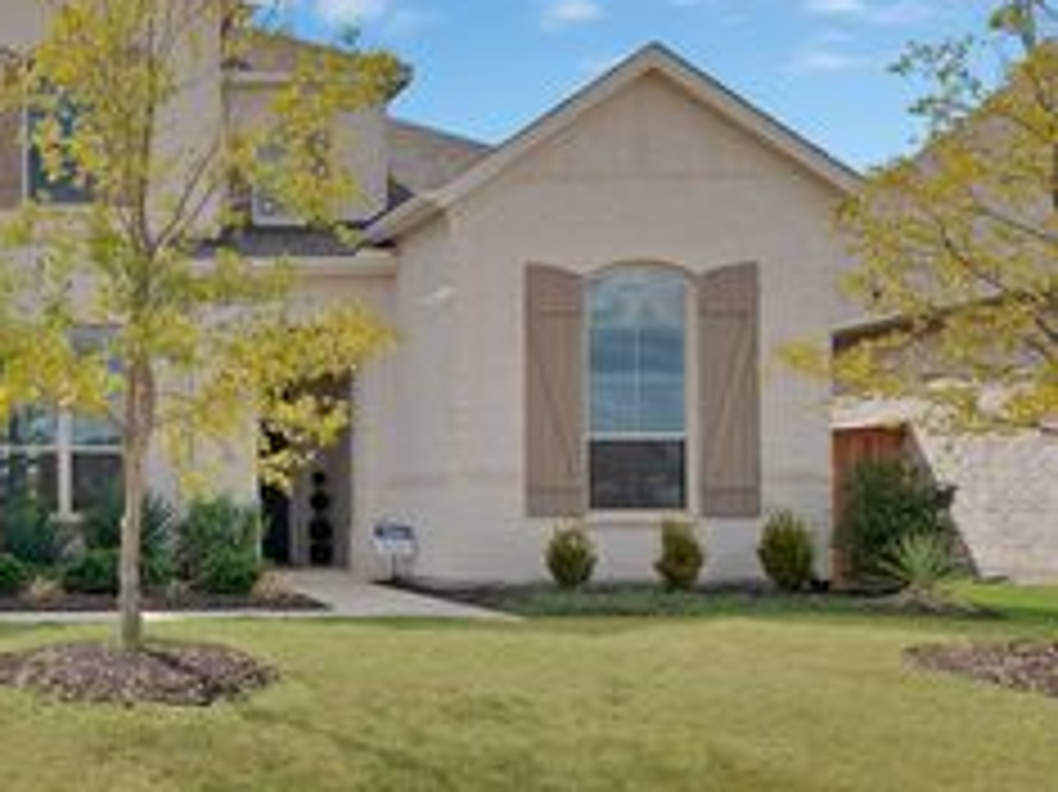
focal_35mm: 43
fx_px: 1314
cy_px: 504
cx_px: -63
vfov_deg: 33.4
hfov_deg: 37.7
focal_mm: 21
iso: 640
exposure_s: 1/250
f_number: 9
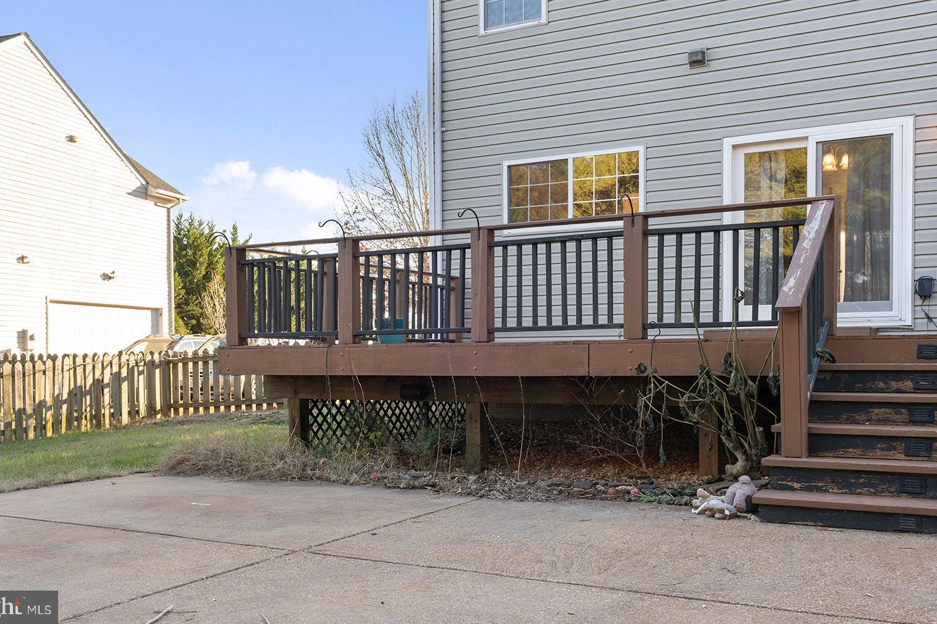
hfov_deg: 51.9
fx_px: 963
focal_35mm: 37
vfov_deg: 35.9
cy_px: 296
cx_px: 446
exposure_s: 1/30
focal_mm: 35
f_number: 9
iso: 160
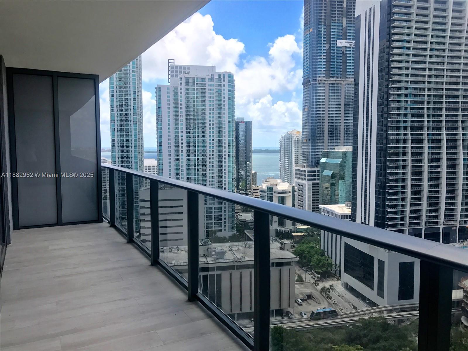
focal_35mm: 28
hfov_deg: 63.4
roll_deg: +0.5
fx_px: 379
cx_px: 234
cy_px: 176
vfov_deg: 49.7
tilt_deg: -4.0
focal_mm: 3.99
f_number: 1.8
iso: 20
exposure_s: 1/1773
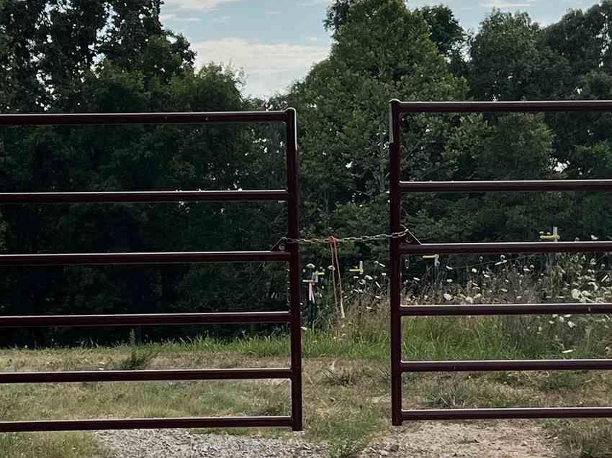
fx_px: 1661
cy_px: 330
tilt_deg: -3.4
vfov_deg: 15.7
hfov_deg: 20.8
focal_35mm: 94
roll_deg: +2.0
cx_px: 374
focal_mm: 5.7
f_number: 1.5
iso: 50
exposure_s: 1/6579
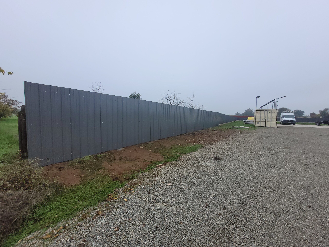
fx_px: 124
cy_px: 124
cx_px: 164
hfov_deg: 106.2
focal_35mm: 13
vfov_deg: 89.9
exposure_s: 1/441
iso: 40
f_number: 2.2
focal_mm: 1.74
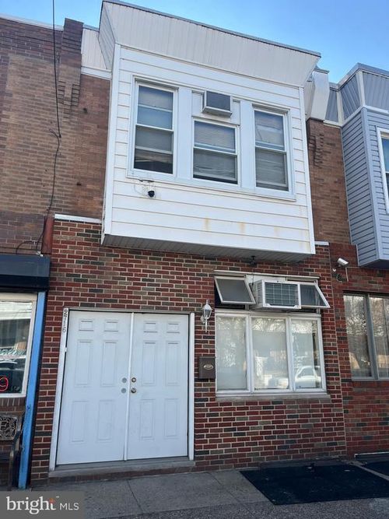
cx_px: 194
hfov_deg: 53.0
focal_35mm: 26
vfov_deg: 67.3
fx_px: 390
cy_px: 260
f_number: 1.6
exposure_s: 1/1695
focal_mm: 5.1
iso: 50
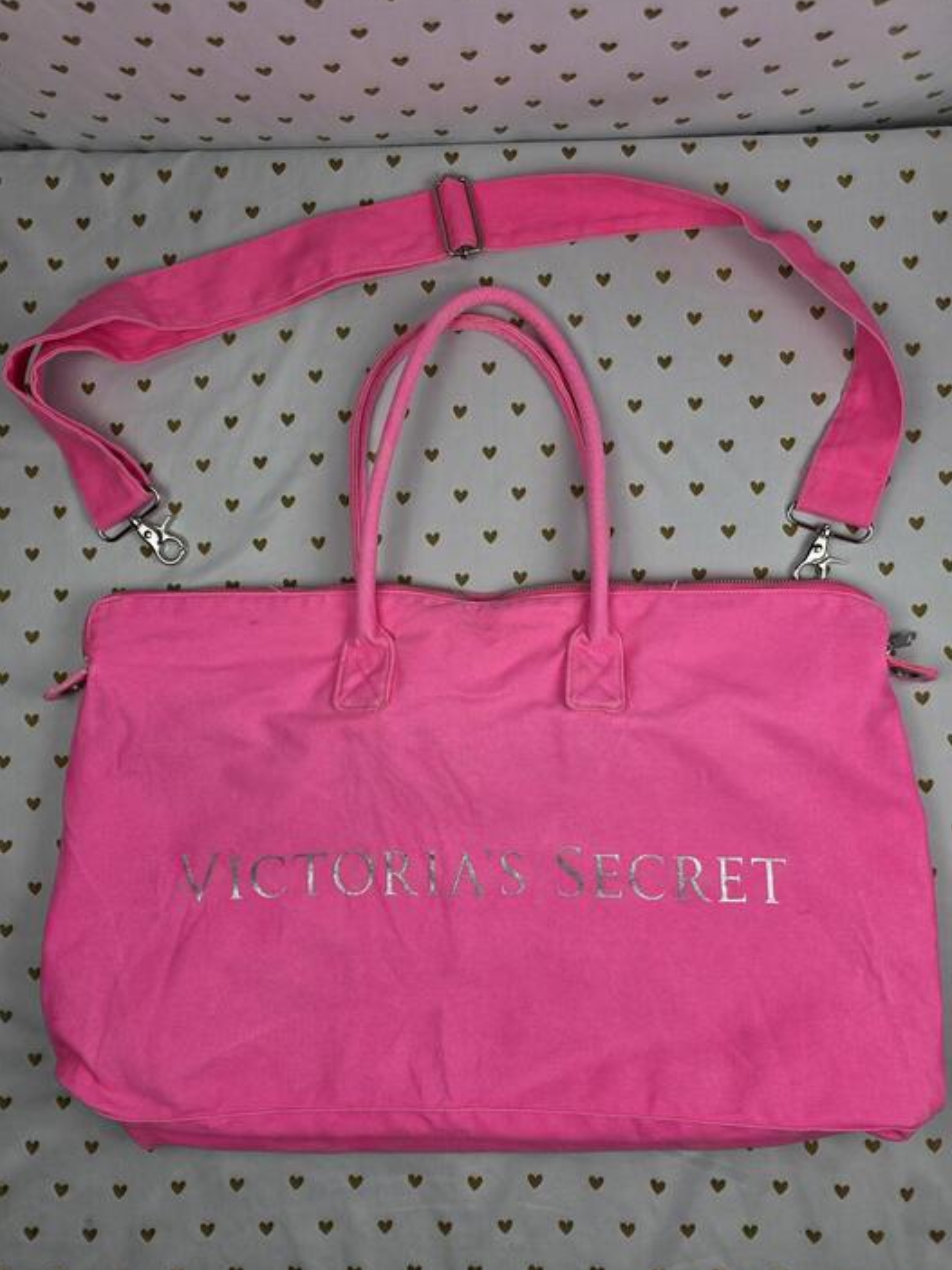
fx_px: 880
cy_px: 649
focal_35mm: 24
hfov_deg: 56.8
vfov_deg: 71.6
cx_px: 467
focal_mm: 6.3
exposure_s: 1/120
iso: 20
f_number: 1.7
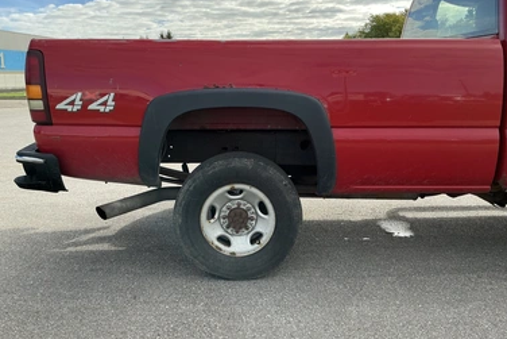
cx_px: 247
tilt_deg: -7.3
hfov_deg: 60.3
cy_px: 155
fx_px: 437
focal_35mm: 31
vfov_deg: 42.3
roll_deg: +1.2
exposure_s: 1/739
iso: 25
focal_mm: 3
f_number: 1.8
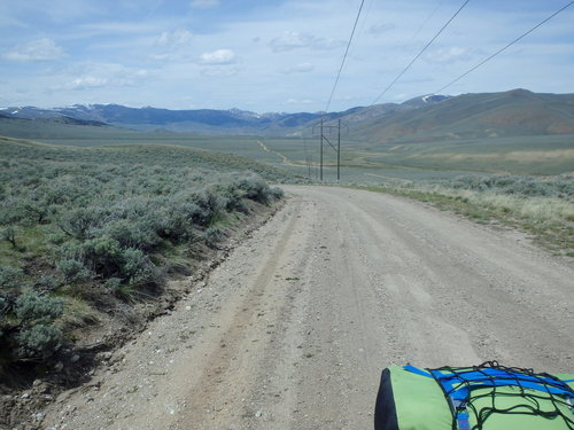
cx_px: 287
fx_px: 464
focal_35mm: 28
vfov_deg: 49.7
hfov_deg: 63.4
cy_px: 215
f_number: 11
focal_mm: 5
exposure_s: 1/200
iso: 125
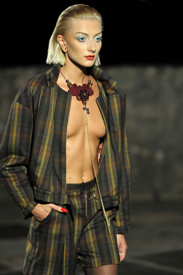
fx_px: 2293
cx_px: 92
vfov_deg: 6.9
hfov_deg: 4.6
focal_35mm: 300
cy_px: 138
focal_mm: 200
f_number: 2.8
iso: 800
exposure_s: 1/200
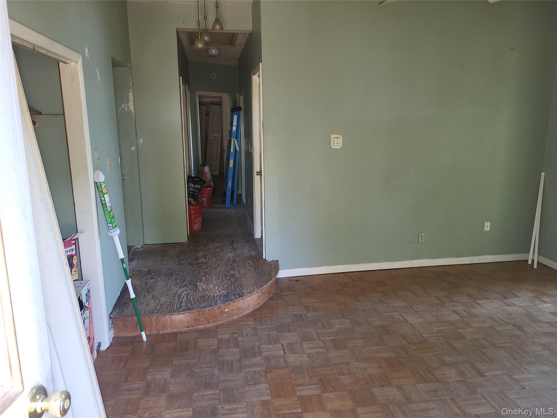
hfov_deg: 67.3
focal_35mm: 26
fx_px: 418
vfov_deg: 53.1
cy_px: 209
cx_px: 278
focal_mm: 5.4
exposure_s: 1/40
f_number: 1.8
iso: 125
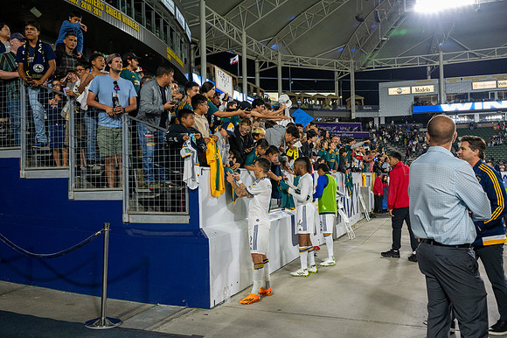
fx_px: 479
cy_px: 169
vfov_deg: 38.8
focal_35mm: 34
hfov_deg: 55.8
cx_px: 254
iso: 5600
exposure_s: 1/200
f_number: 8
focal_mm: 34
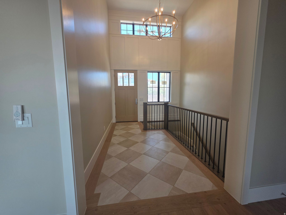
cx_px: 143
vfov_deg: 89.9
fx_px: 107
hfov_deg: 106.2
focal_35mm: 13
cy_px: 108
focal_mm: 2.2
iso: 50
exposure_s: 1/120
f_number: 1.9
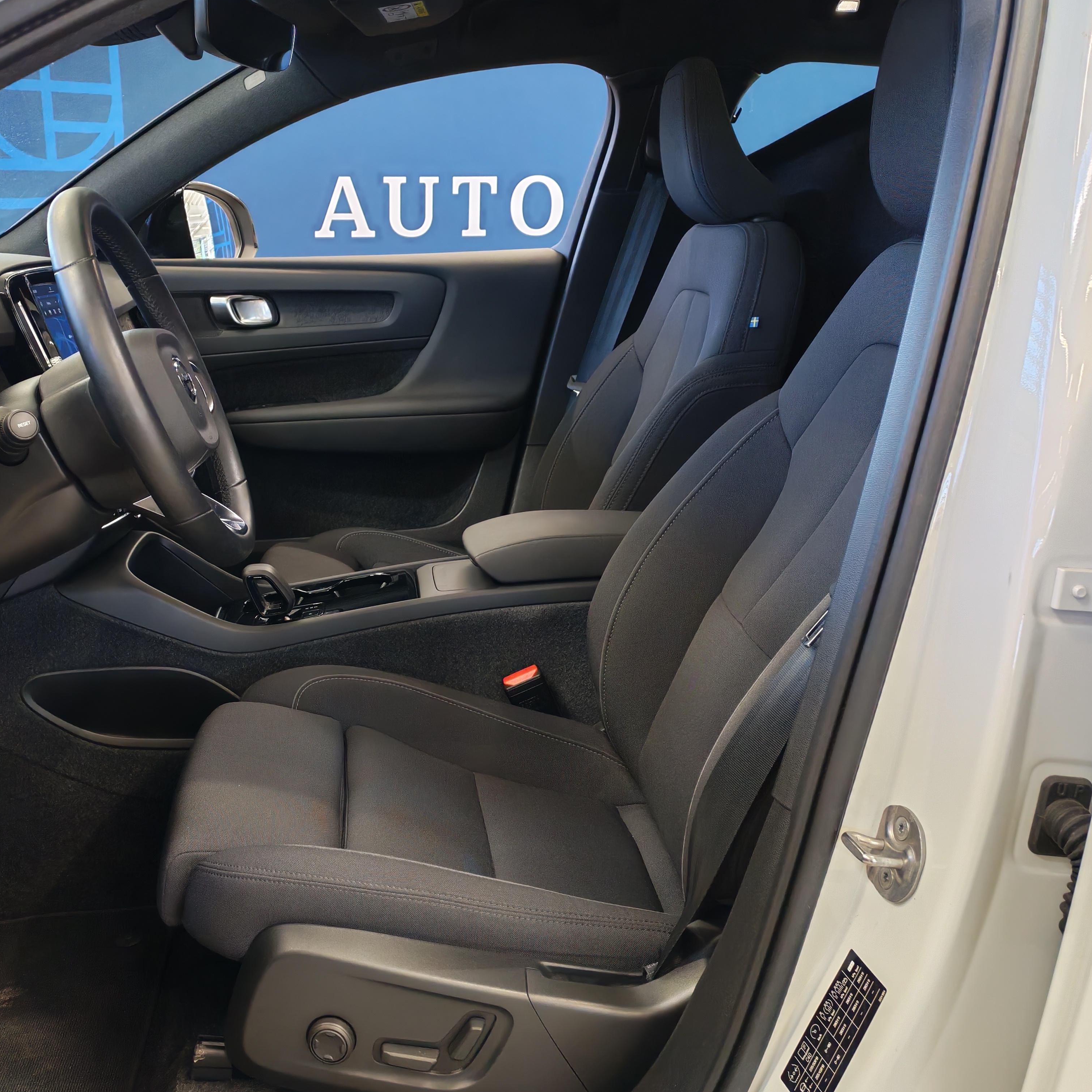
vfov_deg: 46.0
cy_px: 553
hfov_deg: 45.3
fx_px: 1285
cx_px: 356
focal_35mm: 36
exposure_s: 1/100
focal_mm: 6.12
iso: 500
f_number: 1.9
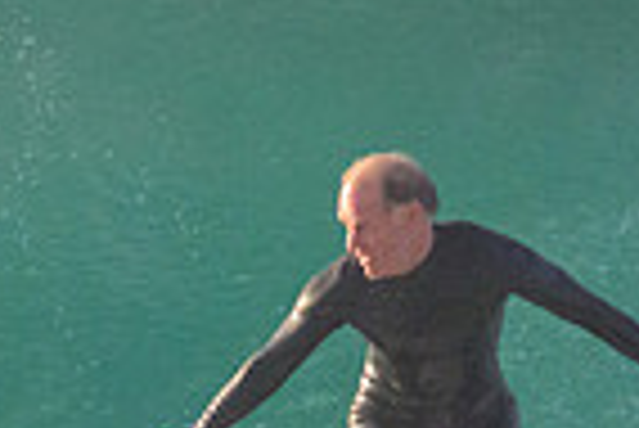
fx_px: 75478
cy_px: 408
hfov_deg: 0.5
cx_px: 170
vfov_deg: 0.3
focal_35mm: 4248
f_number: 11
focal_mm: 800
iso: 2500
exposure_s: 1/1600
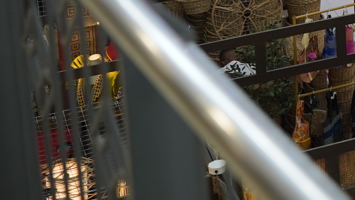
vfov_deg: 6.9
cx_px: 746
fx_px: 1563
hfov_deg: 11.5
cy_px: -275
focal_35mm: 166
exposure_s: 1/125
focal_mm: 37
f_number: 2.8
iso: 320
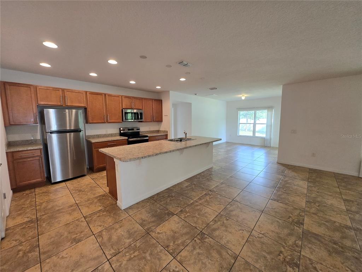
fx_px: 136
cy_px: 136
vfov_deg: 89.9
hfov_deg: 106.2
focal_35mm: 13
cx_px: 181
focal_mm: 1.7
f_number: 2.2
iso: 100
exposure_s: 1/60
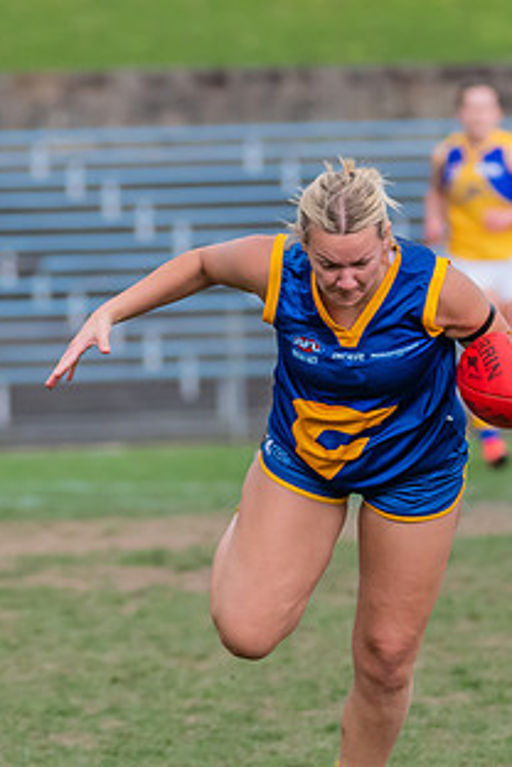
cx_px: 535
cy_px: 415
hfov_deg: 1.7
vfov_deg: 2.5
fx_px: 17364
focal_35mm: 814
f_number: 5.6
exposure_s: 1/1600
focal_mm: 260
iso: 1100
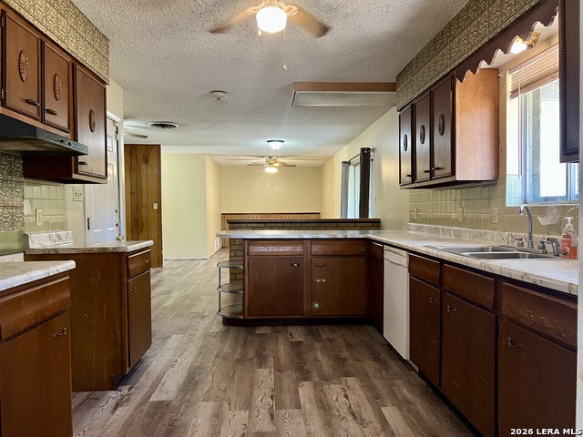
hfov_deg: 67.3
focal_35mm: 26
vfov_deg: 53.1
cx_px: 292
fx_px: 438
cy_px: 218
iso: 320
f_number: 1.5
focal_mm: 5.7
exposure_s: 1/60
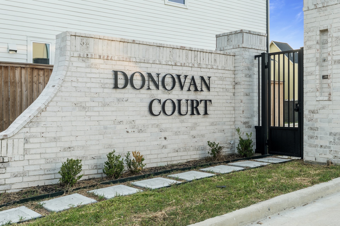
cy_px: 113
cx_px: 170
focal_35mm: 42
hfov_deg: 46.4
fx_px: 397
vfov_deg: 31.9
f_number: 11
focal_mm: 28
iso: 250
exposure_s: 1/30
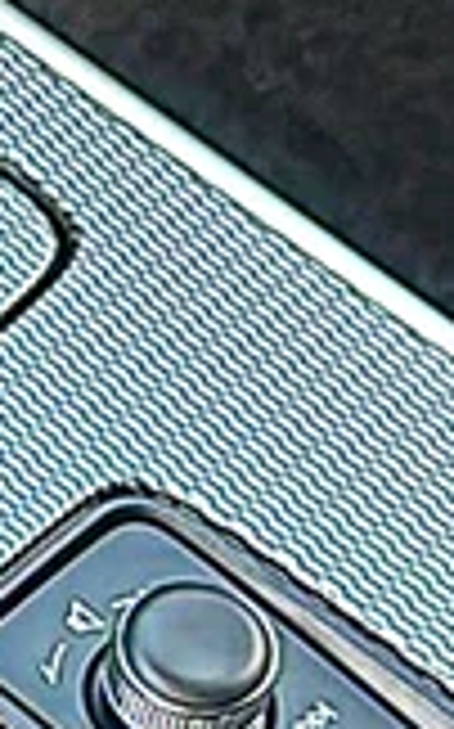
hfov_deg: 6.1
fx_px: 4085
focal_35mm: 206
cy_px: 695
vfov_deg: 10.1
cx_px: -683
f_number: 1.78
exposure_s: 1/198
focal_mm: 6.86
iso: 64
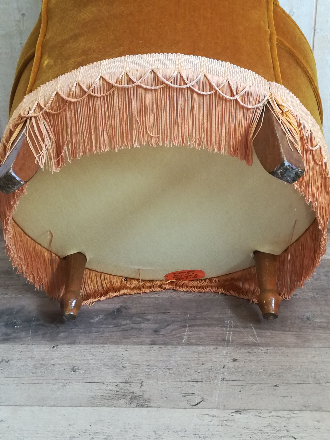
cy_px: 220
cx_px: 165
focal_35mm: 44
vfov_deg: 42.9
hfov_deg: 32.9
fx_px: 559
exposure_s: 1/33.3
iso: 200
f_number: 2.2
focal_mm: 3.83
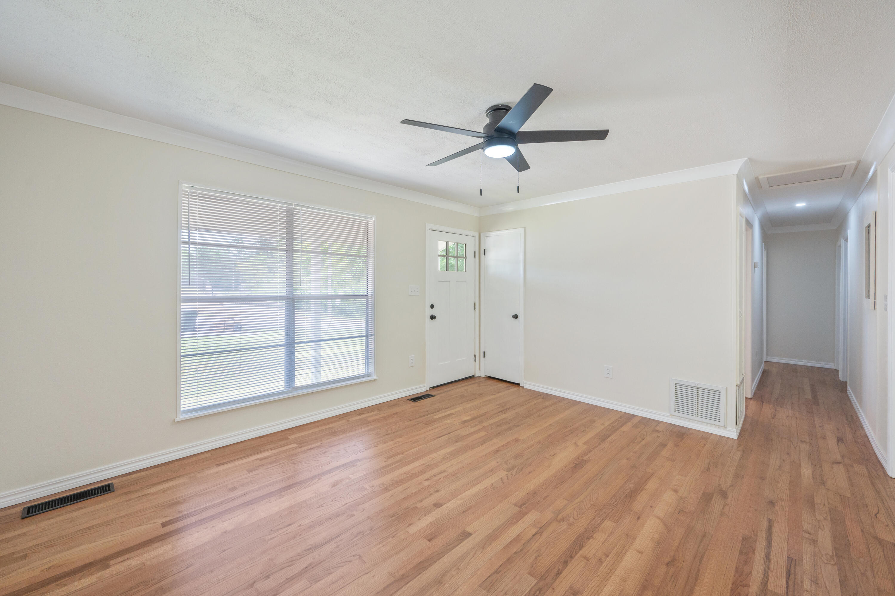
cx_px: 448
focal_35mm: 14
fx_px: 348
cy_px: 298
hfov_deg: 104.3
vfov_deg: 81.1
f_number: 8
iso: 800
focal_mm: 14
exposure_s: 1/50
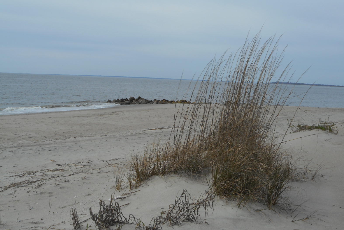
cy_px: 128
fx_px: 516
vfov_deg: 25.0
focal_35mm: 54
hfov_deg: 36.9
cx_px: 171
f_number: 4.9
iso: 80
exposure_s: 1/640
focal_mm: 9.1
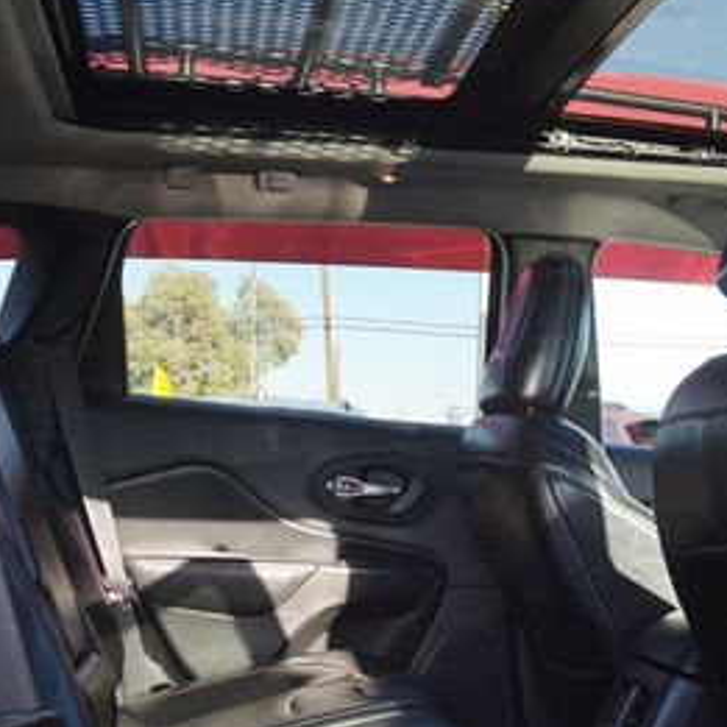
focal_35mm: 50
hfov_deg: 34.0
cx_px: 390
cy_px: 554
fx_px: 1188
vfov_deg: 33.3
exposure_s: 1/80
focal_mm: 16
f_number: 5
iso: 100
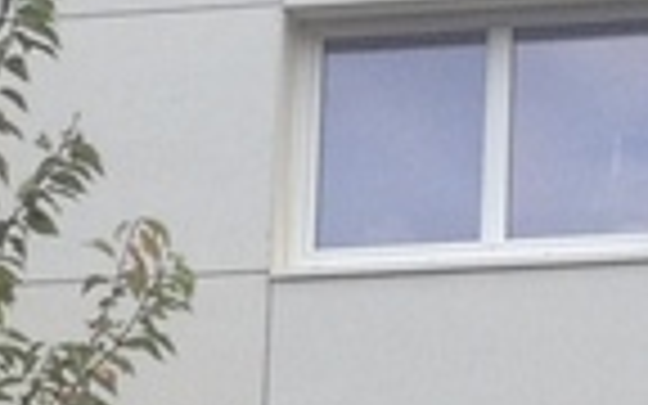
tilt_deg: +10.4
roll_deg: -2.1
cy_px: 380
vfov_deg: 4.4
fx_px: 5210
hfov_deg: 7.1
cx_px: 392
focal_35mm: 295
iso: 50
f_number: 2.4
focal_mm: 4.28
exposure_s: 1/290
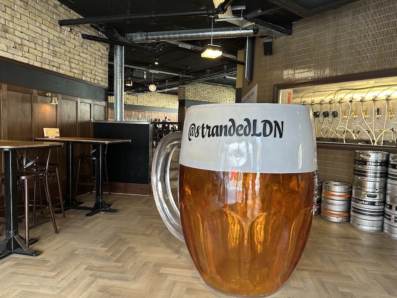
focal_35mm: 24
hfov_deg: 71.6
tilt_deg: -3.1
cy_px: 149
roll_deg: -1.9
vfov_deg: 56.8
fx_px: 275
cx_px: 198
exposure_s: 1/50
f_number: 1.78
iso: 160
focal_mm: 6.86
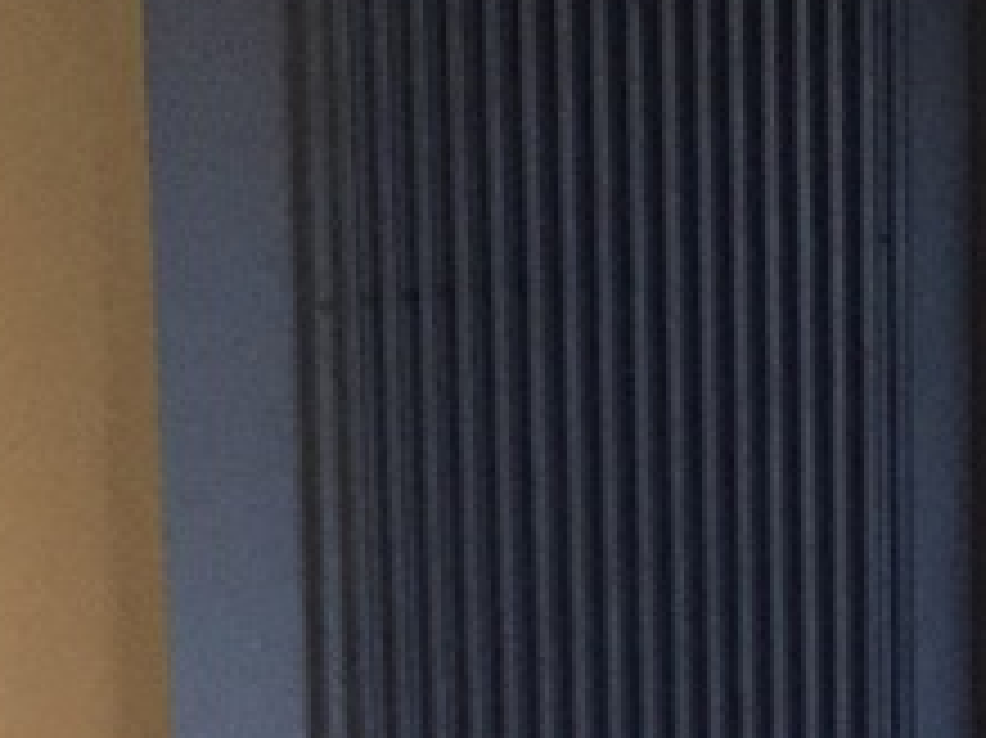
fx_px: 4526
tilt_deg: -10.1
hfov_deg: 12.4
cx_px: 761
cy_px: 518
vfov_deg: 9.3
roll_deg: +1.1
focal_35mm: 159
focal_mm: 4.15
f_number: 2.2
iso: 500
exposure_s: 1/17
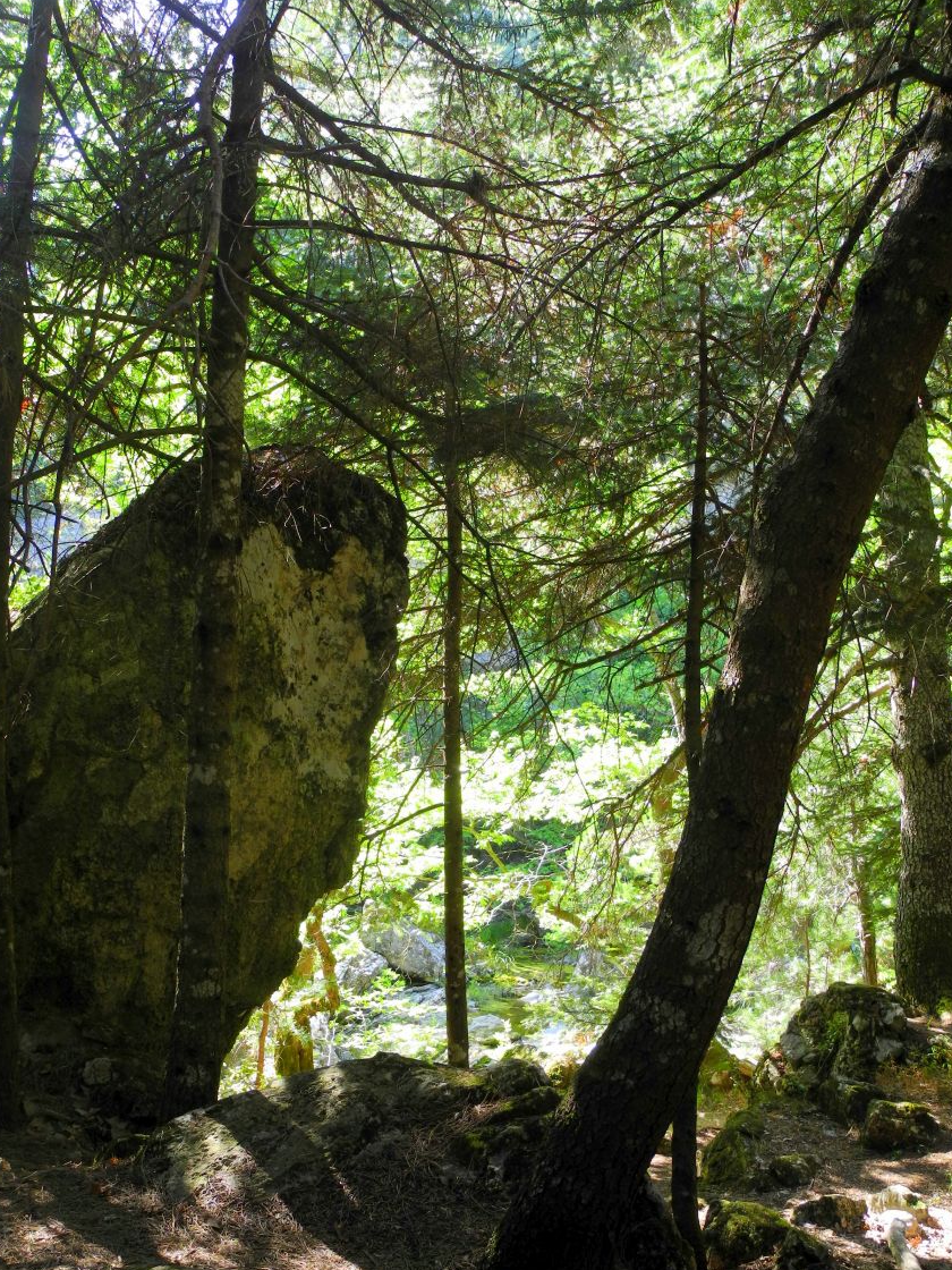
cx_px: 419
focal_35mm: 32
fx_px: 1173
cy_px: 668
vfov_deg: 56.8
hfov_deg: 44.1
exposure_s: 1/80
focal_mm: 6
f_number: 2.8
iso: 100
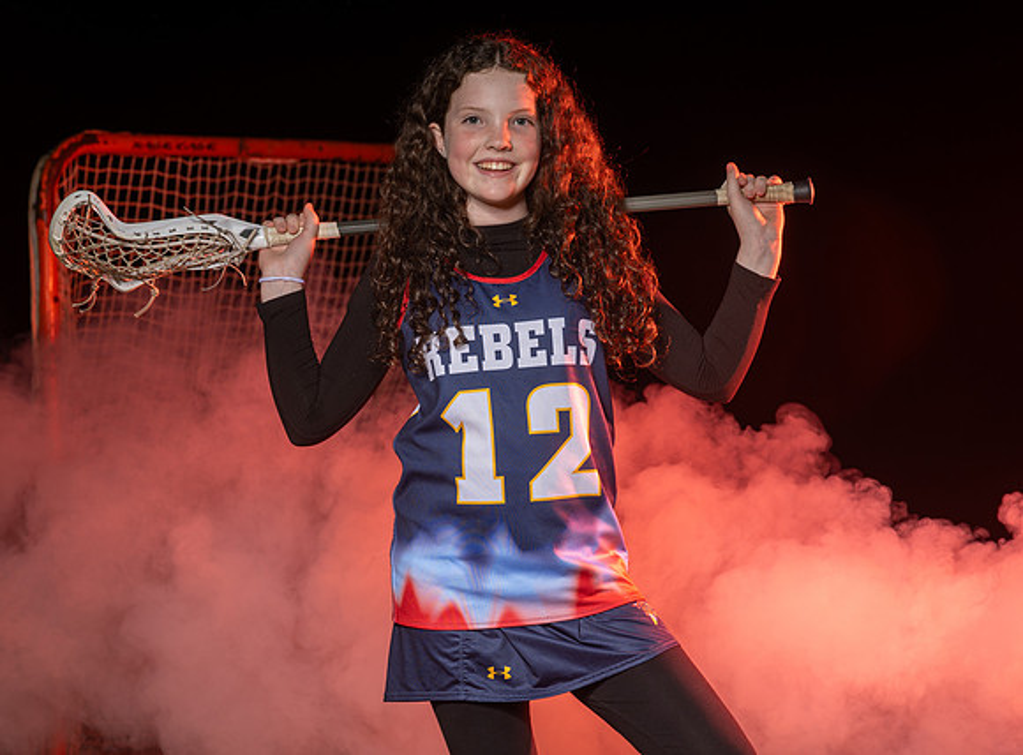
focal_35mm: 131
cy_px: 372
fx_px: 3837
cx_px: 511
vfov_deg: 11.2
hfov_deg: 15.2
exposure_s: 1/200
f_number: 7.1
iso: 64
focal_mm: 115
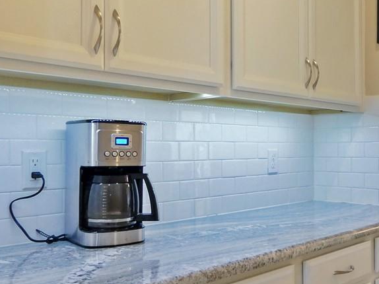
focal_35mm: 39
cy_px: 148
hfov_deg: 46.4
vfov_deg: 36.8
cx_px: 279
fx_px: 427
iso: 2500
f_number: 4
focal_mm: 7
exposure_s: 1/60
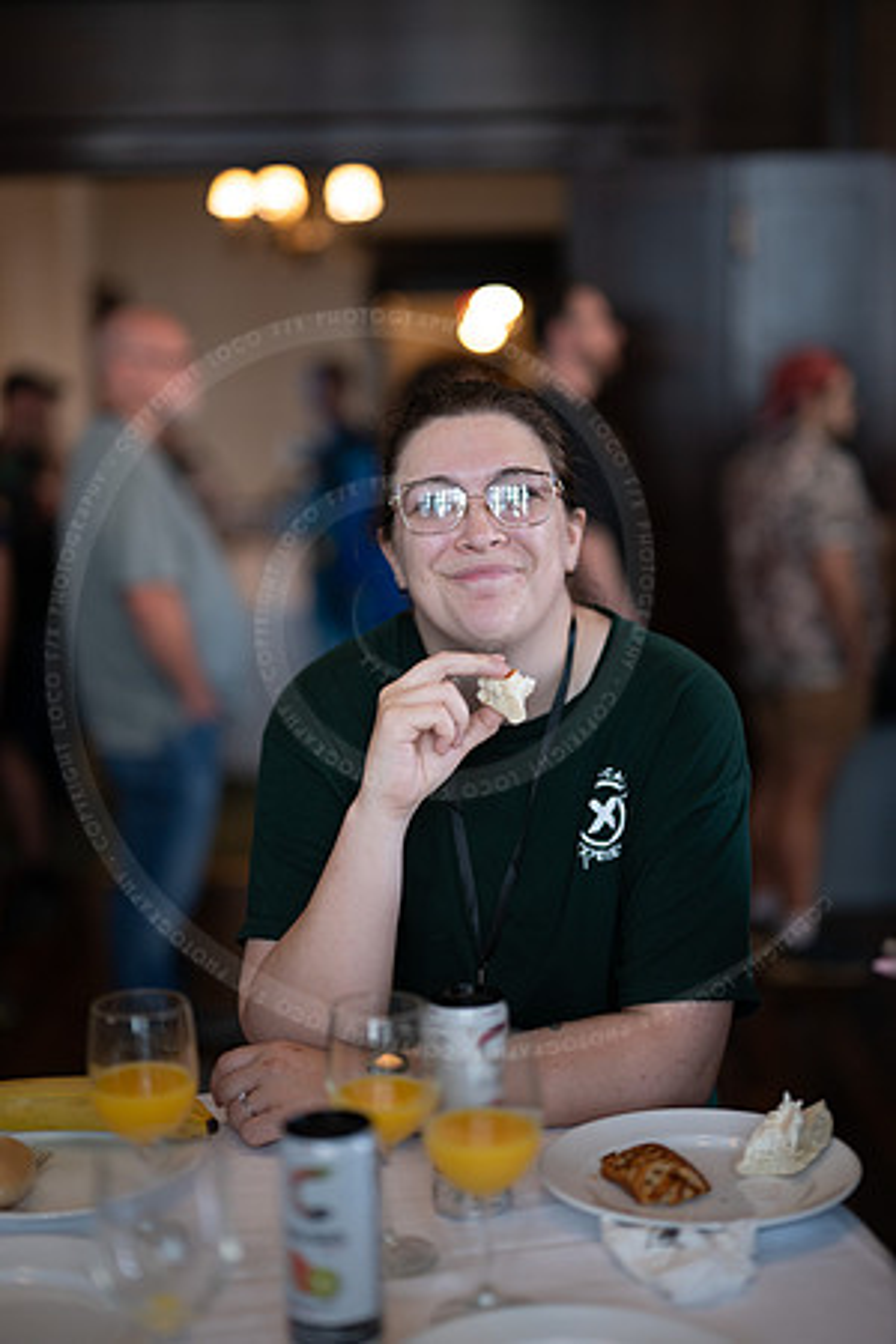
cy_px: 672
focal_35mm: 50
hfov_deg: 27.0
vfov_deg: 39.6
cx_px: 448
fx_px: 1867
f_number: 1.2
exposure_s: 1/200
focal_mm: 50
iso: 640
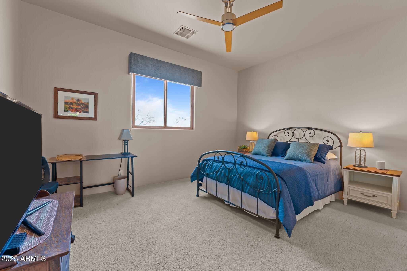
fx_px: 174
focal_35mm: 15
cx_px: 204
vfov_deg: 75.8
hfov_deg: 98.9
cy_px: 136
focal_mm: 15.4
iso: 320
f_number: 8
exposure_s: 1/1.25
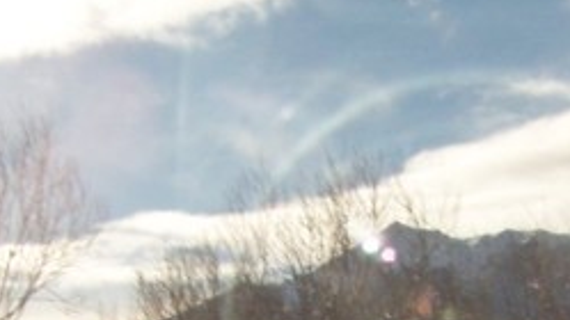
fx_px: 2010
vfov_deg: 8.6
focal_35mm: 133
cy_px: 633
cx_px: 575
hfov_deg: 15.8
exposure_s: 1/500
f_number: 4
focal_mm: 6.3
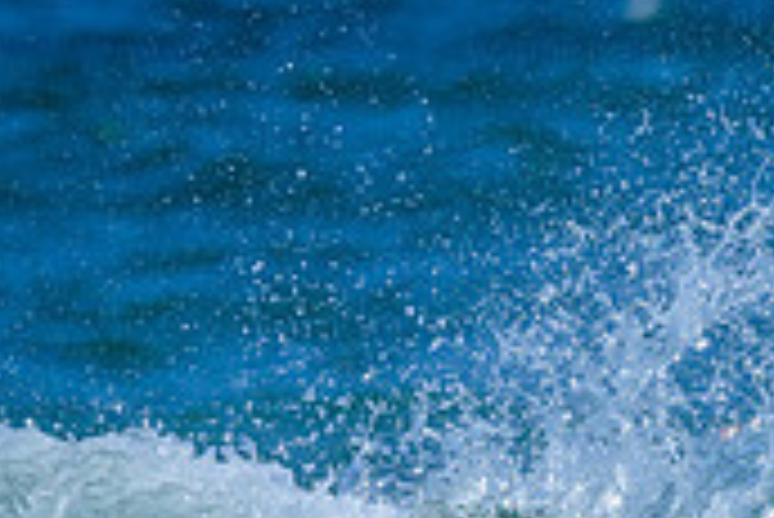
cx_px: 1082
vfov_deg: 0.4
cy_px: 866
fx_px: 67651
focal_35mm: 3144
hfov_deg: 0.7
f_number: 6.3
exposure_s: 1/2000
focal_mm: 800
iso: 280
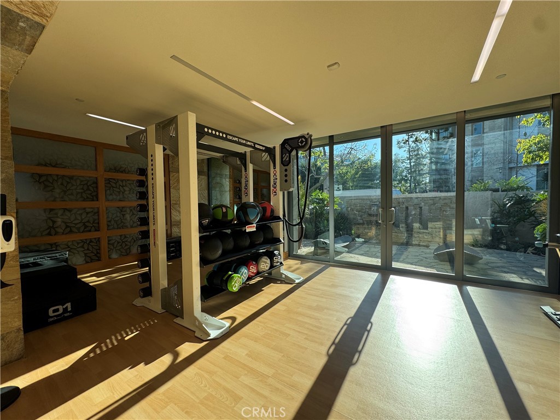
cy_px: 210
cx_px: 280
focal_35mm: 14
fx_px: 226
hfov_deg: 102.1
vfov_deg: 85.7
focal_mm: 2.22
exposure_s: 1/418
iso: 40
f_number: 2.2
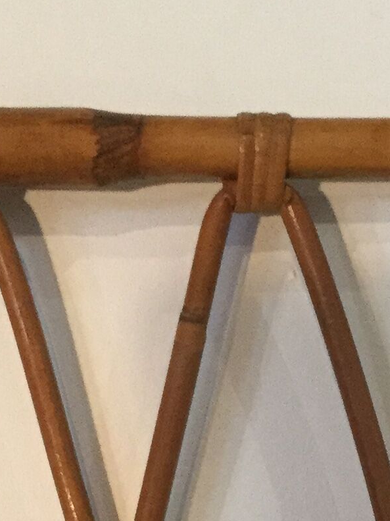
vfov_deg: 14.5
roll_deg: +1.0
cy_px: 744
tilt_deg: -2.2
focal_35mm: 128
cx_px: 354
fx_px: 1923
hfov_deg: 11.5
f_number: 2.4
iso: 160
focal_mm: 3.3
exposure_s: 1/33
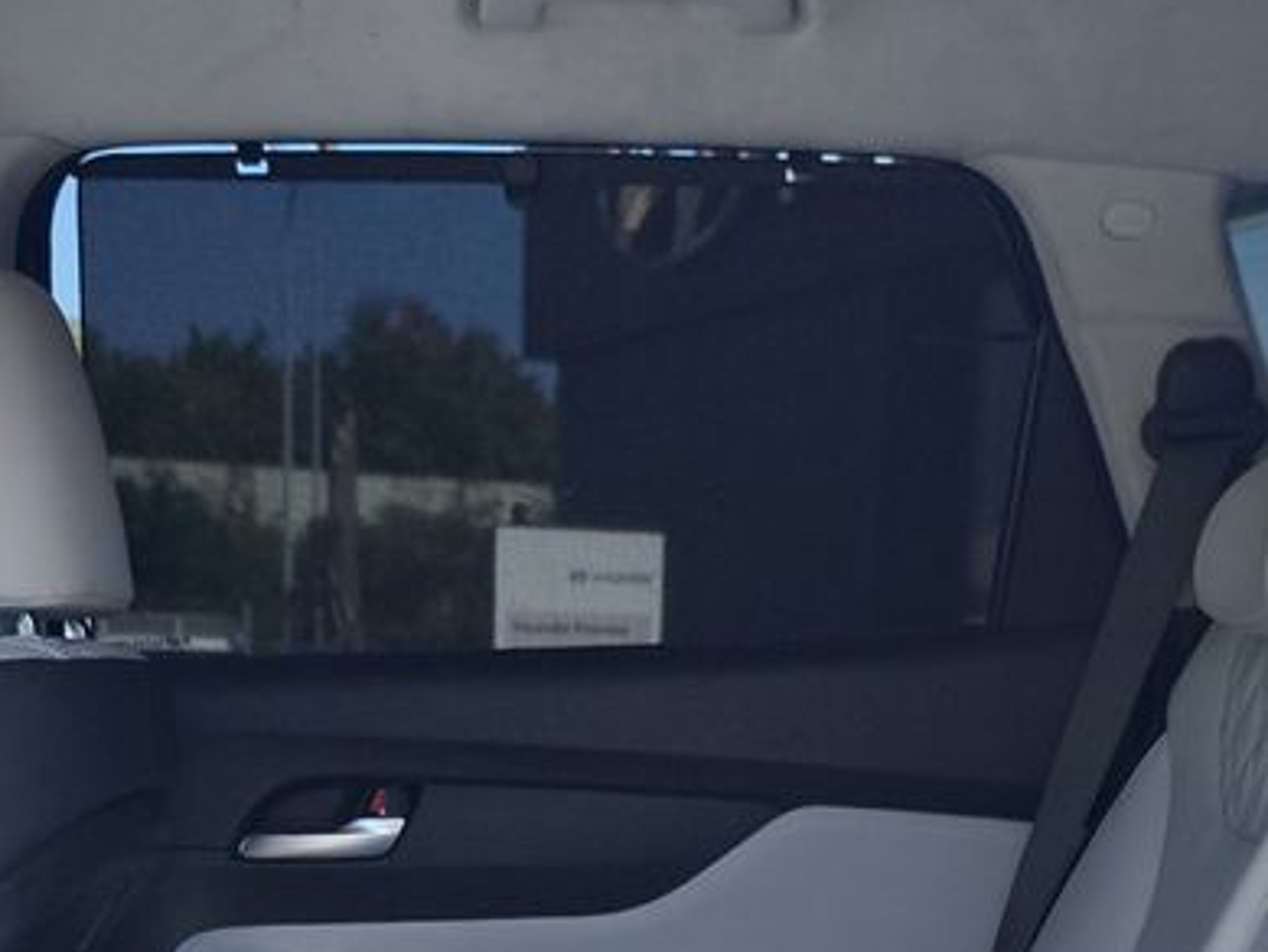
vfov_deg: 18.9
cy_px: 1317
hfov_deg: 27.4
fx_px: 2602
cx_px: 619
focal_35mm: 71
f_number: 1.69
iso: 50
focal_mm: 7.01
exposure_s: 1/560
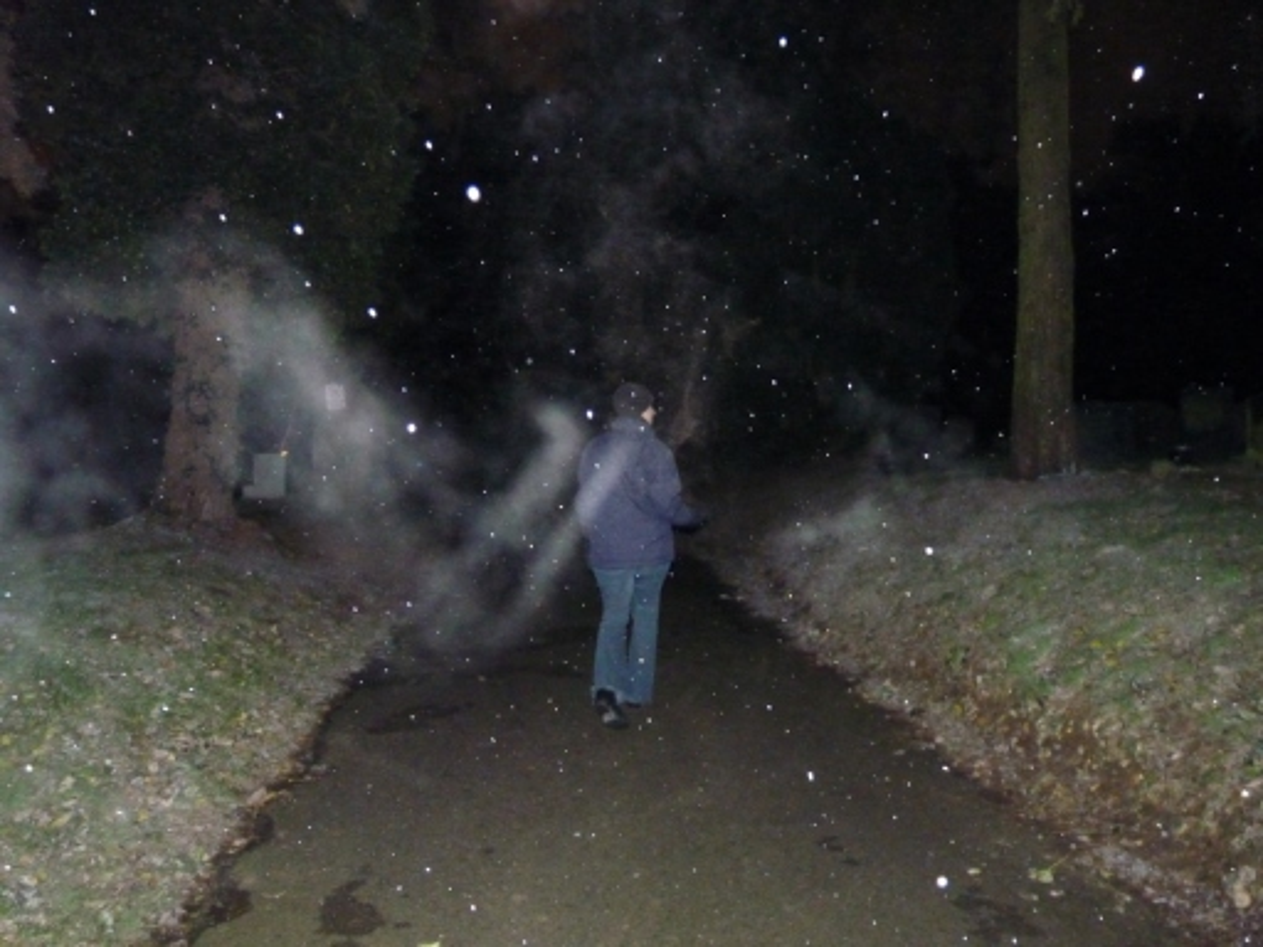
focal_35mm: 27
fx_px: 985
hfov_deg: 65.3
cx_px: 632
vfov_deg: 51.4
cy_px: 474
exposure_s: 1/2
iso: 800
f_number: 2.8
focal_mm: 4.8
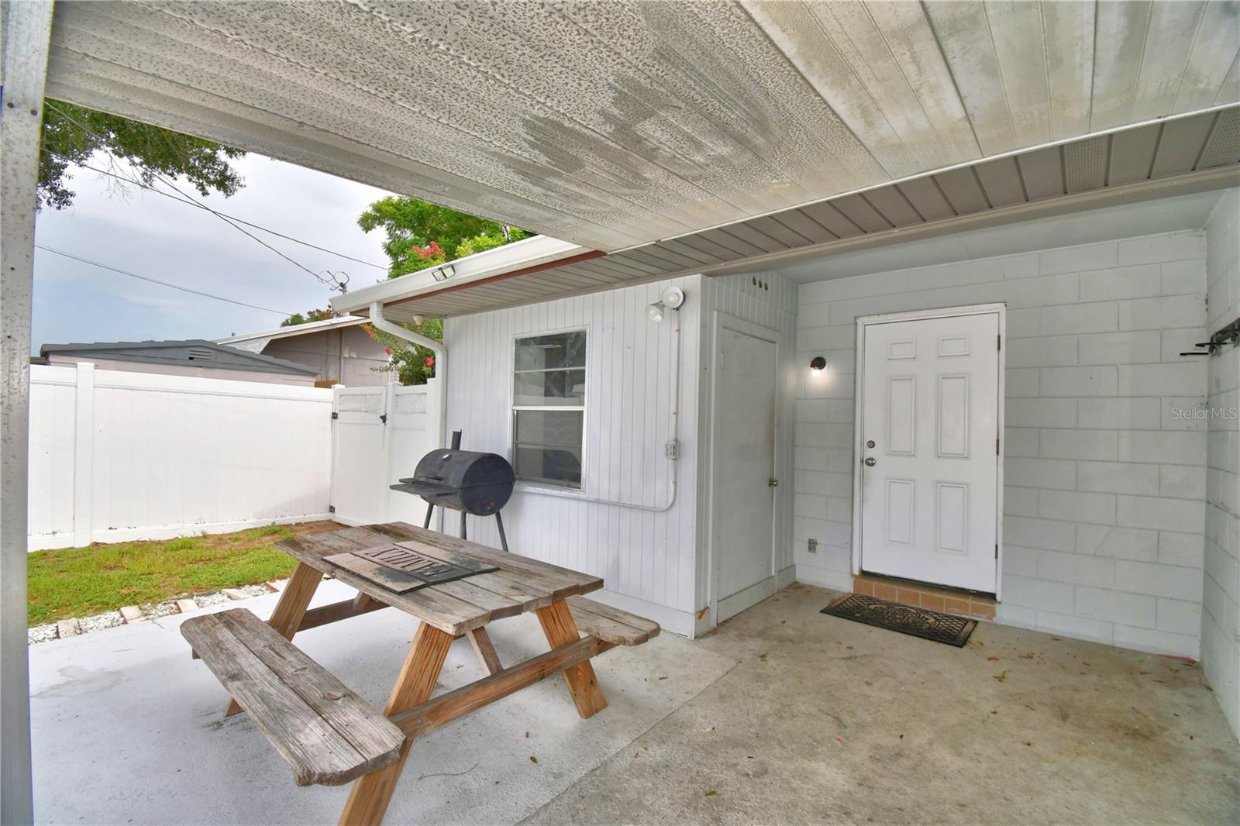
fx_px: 517
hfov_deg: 100.4
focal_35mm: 15
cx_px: 620
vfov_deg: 77.3
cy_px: 413
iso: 100
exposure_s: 1/250
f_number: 8
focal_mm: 10
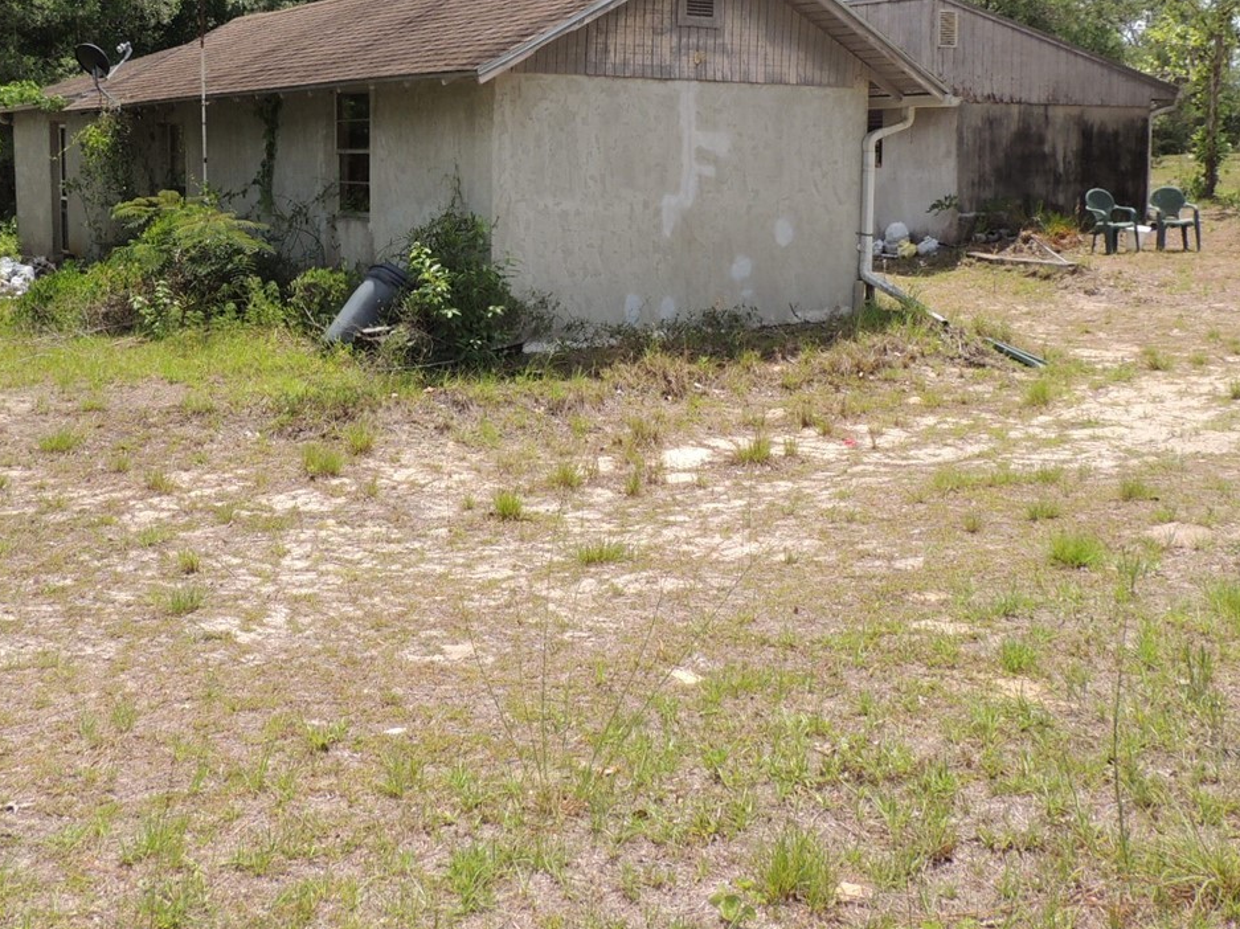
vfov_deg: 34.4
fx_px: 1468
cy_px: 242
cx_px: 441
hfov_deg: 45.3
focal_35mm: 41
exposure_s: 1/1000
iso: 100
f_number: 3
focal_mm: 4.3
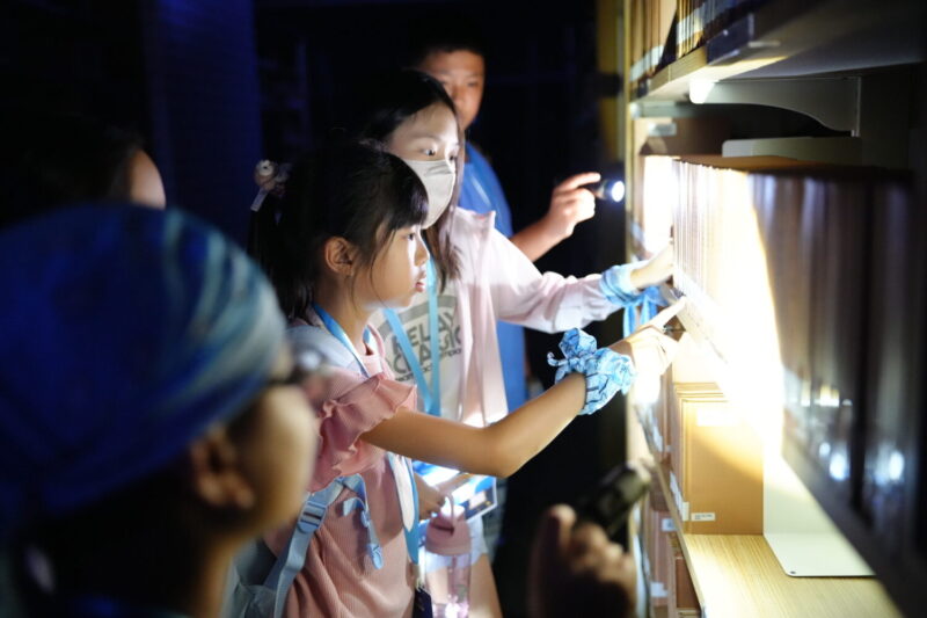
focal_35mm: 35
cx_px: 464
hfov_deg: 54.4
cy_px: 309
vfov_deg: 37.8
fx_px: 901
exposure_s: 1/125
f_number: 2
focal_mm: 35
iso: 8000
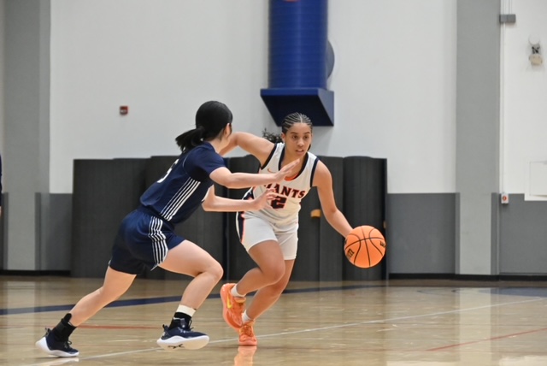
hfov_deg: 13.1
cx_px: 274
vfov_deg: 8.8
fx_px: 2388
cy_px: 183
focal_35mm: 157
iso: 6400
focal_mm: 105
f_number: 5.6
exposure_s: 1/500
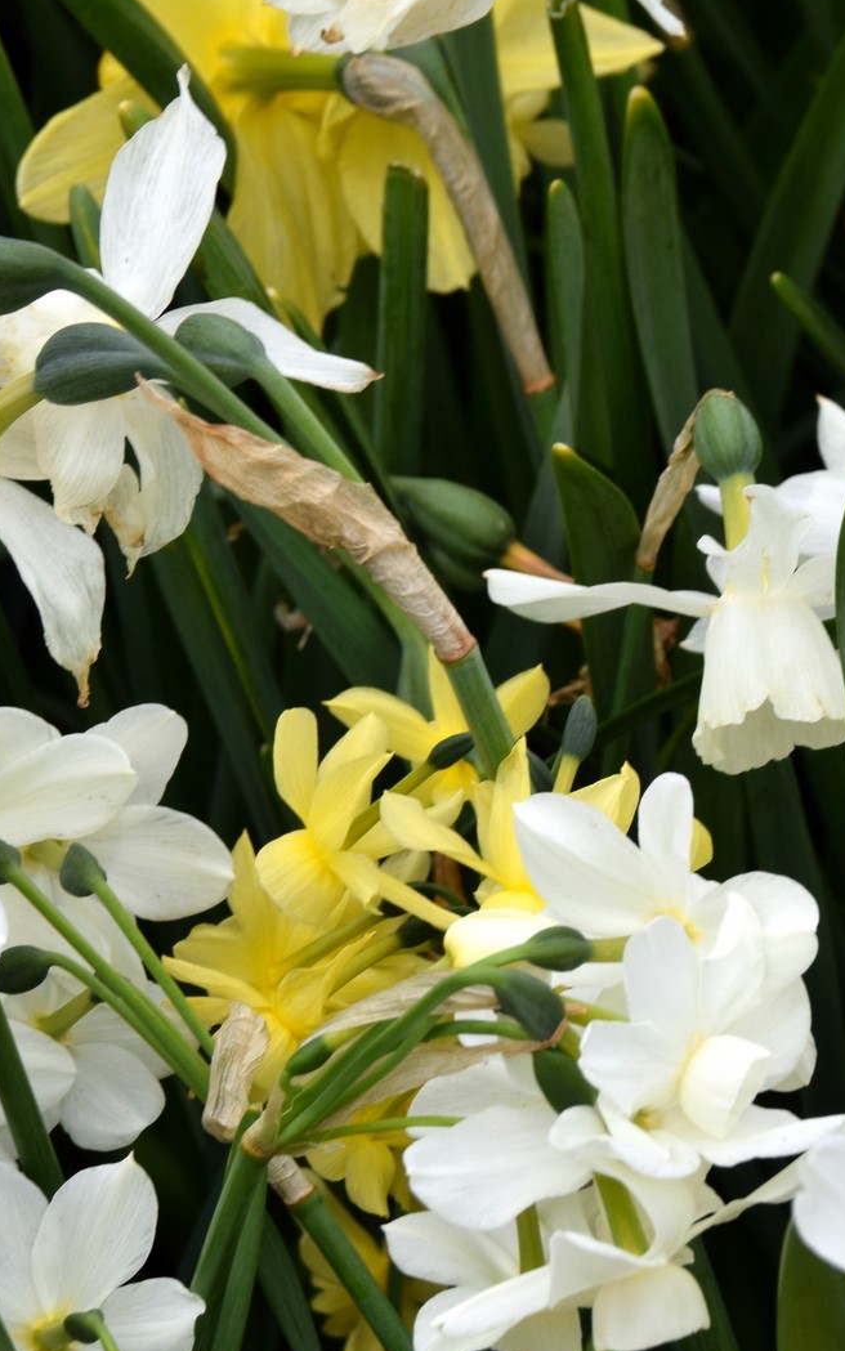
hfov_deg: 5.6
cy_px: 607
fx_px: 8694
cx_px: 520
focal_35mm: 236
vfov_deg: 8.9
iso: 200
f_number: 10
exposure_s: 1/400
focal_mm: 75
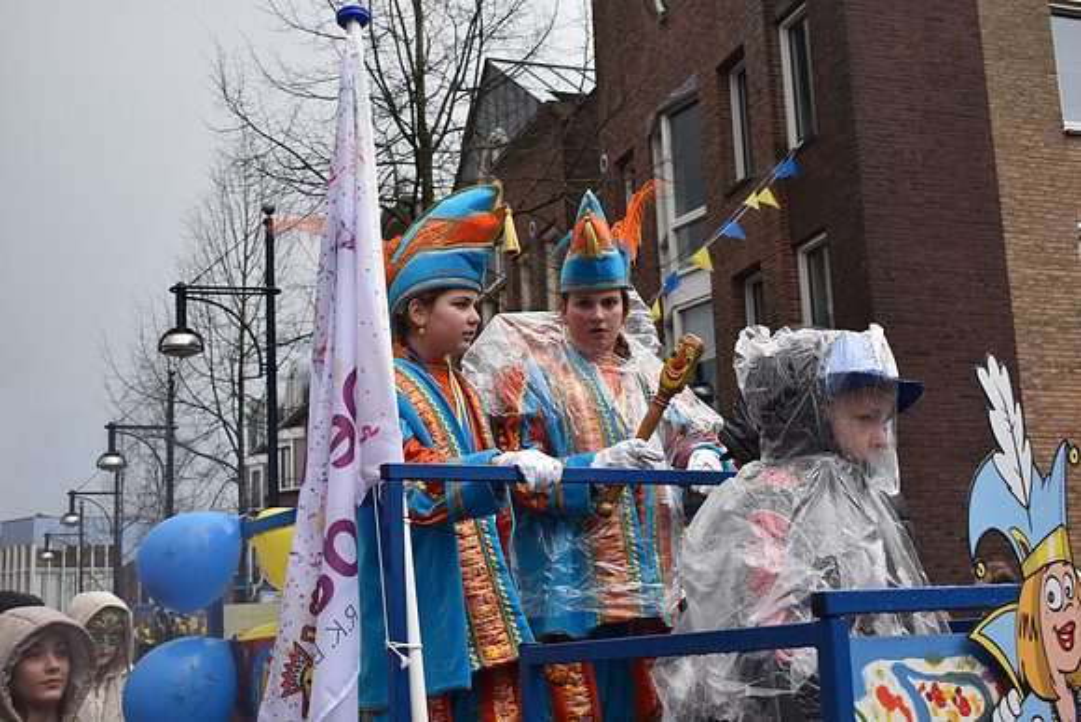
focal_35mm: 46
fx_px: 1397
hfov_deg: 42.3
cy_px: 361
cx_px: 540
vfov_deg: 29.0
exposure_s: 1/250
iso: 200
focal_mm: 31
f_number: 5.6
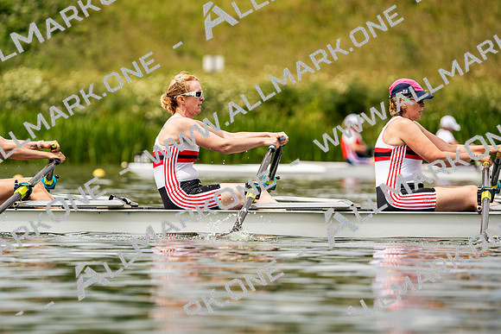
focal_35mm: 419
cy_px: 167
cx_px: 250
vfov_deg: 3.3
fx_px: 5832
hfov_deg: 4.9
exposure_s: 1/2000
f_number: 6.3
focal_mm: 419
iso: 200
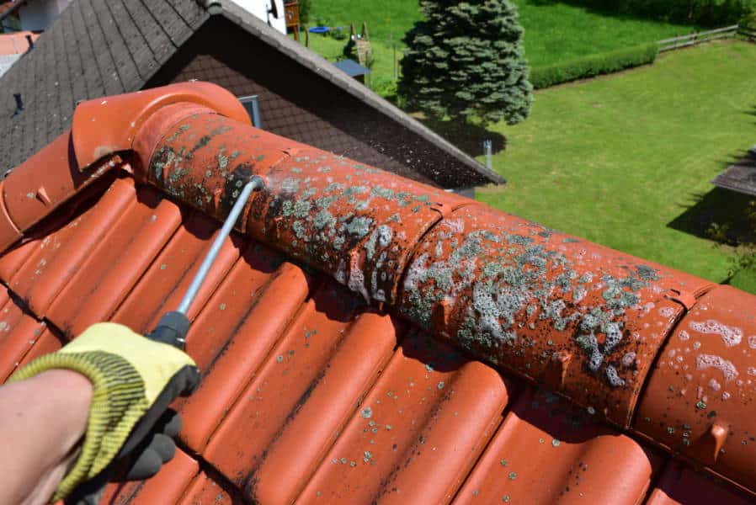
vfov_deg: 37.9
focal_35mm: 35
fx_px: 735
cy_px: 252
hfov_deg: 54.4
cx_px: 378
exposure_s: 1/500
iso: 400
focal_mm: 35
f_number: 11
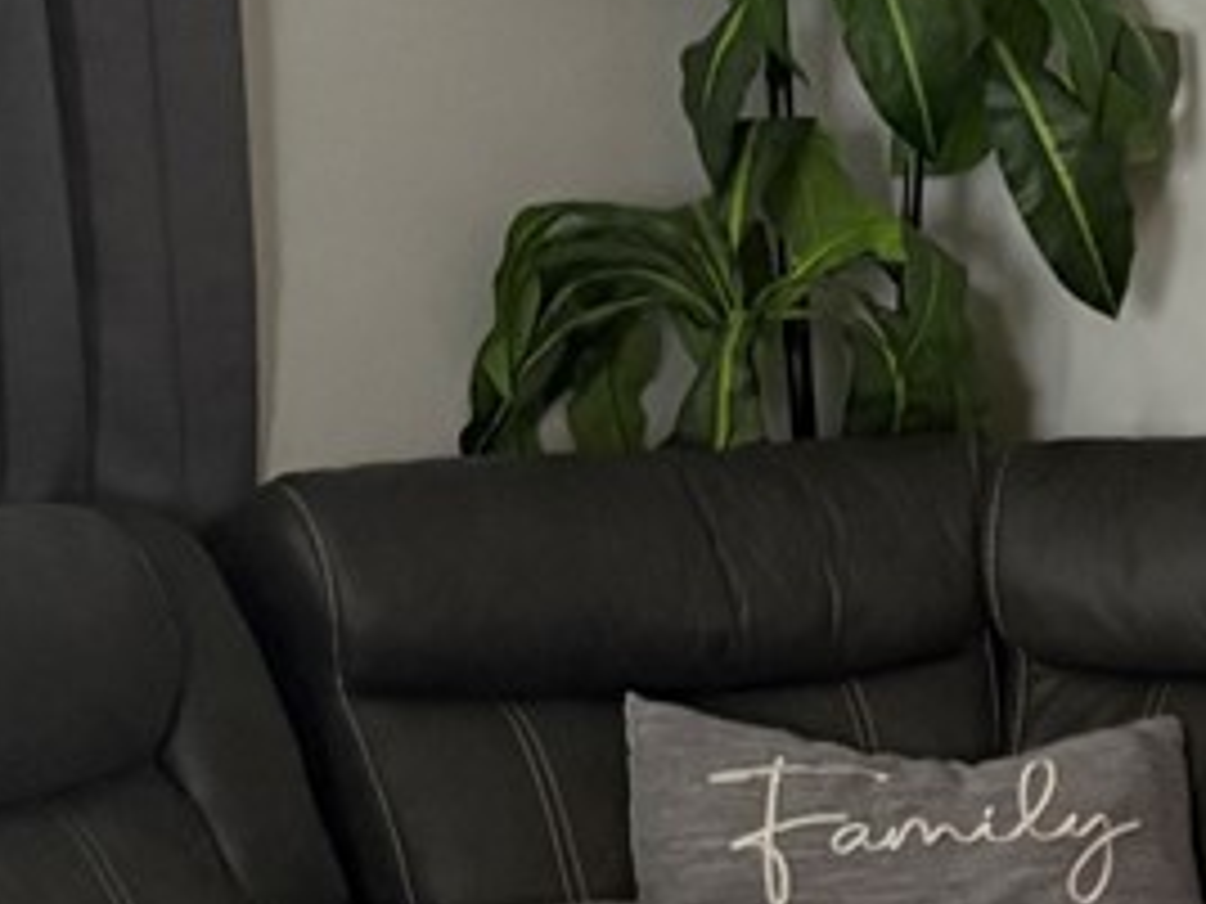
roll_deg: +0.8
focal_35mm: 155
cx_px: 1836
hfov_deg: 12.1
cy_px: 1043
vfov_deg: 9.5
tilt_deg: -10.9
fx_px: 5400
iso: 500
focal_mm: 5.96
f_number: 1.6
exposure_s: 1/40
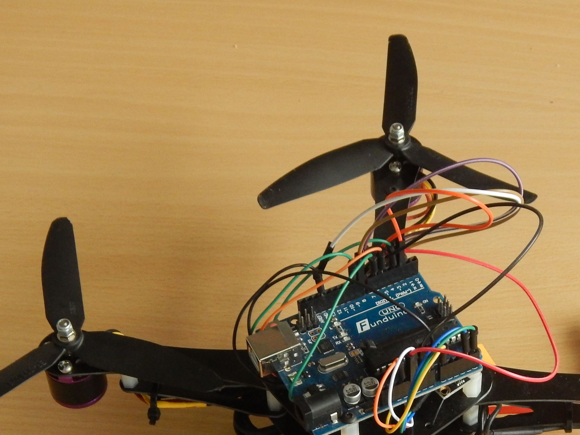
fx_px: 1776
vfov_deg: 13.8
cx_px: 387
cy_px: 414
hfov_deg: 18.5
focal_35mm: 106
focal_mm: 9.7
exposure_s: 1/30
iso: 400
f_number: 3.8
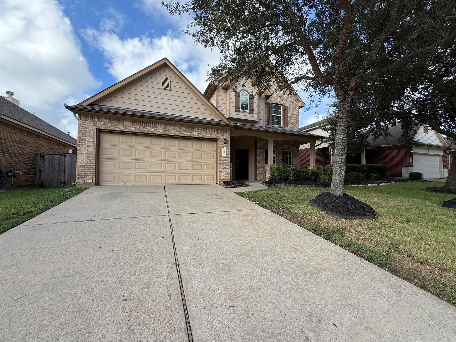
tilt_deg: +2.1
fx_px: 184
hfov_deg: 102.1
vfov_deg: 85.7
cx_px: 228
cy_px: 171
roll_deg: +0.1
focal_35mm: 14
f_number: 2.2
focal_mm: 2.22
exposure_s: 1/564
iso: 40
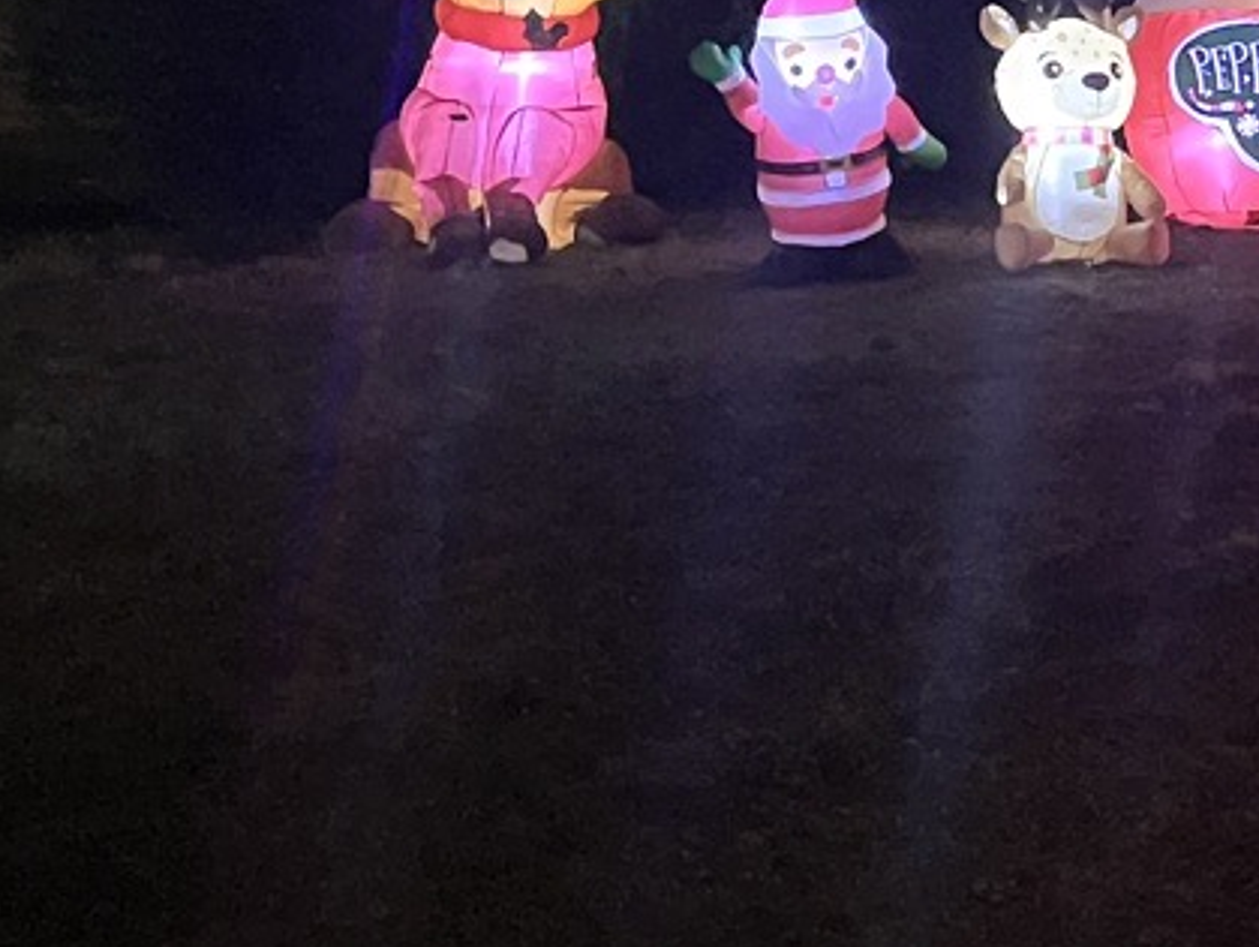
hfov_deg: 19.7
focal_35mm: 93
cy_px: 35
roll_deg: +0.5
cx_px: 1550
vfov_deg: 15.7
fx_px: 3385
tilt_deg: -3.2
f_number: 1.6
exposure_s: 1/17
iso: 6400
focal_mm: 5.1
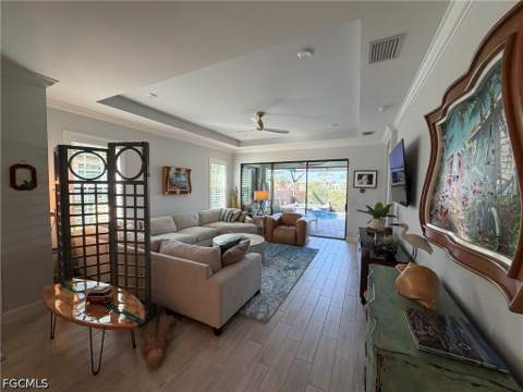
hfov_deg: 102.1
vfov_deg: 85.7
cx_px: 262
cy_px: 196
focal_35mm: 14
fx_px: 212
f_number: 2.2
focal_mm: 2.22
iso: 200
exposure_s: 1/120
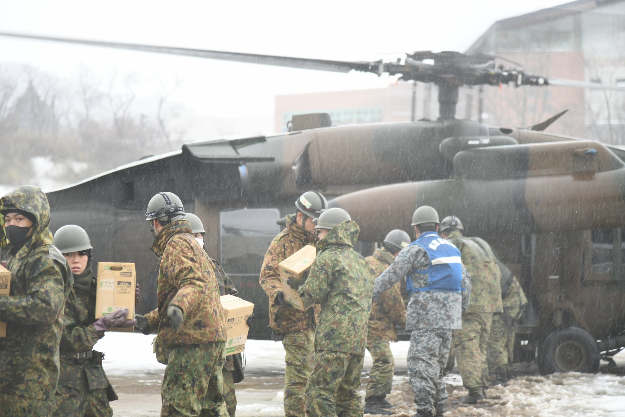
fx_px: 2309
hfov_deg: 15.4
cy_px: 222
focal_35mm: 133
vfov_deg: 10.3
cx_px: 294
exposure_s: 1/125
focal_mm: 120
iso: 400
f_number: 4
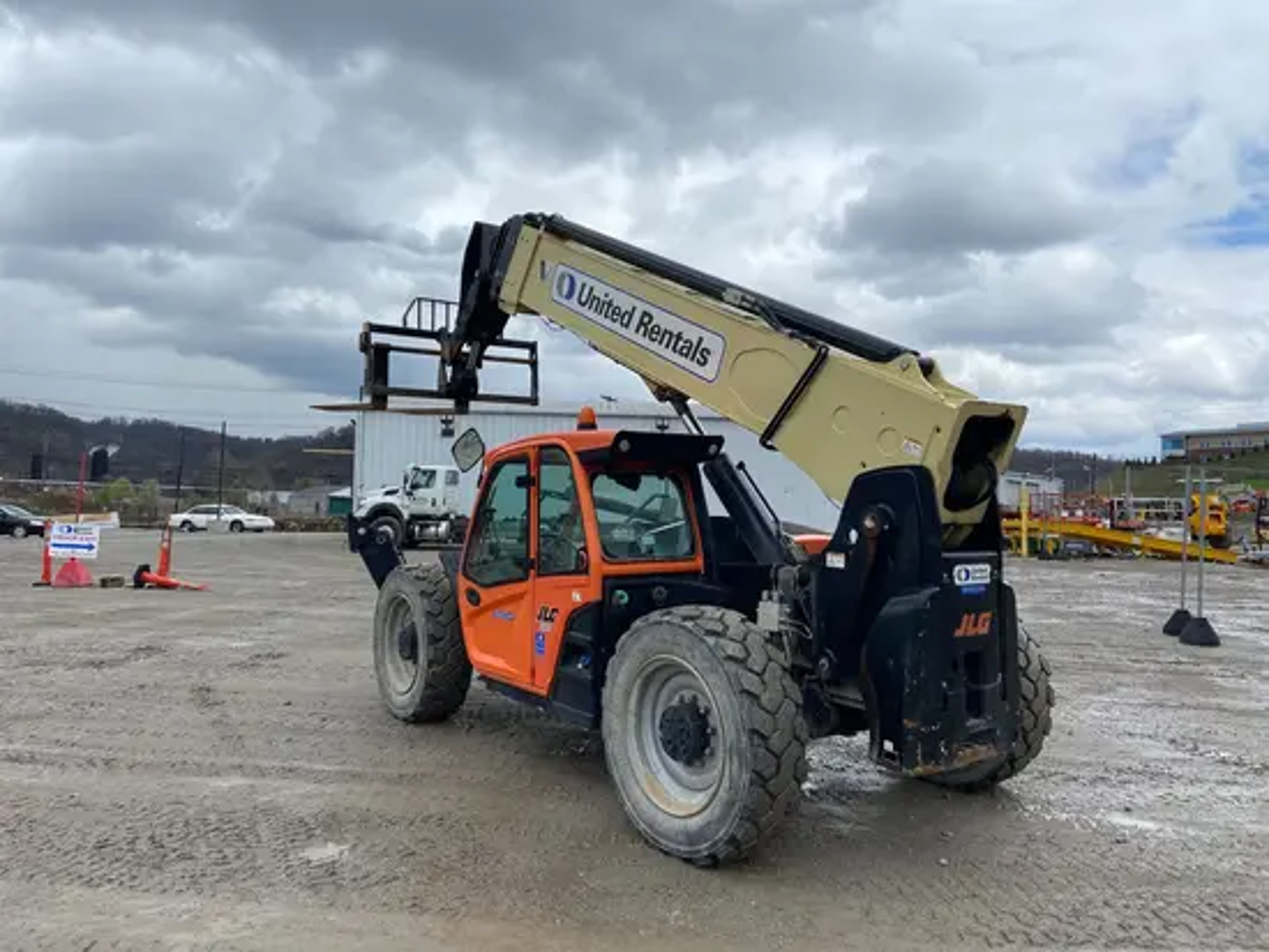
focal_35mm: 26
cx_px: 634
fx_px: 954
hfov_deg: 67.3
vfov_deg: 53.1
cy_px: 476
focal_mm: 4.25
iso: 32
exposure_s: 1/3205
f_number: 1.8
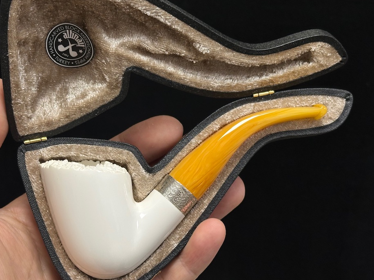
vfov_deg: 21.9
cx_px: 164
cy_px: 143
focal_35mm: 67
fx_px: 724
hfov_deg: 28.9
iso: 64
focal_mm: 6.86
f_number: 1.78
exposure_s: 1/100
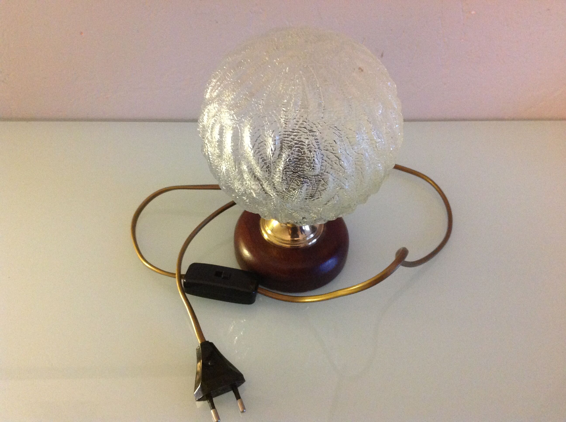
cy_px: 211
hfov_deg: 52.7
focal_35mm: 35
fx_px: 571
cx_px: 283
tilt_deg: -47.1
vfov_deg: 40.6
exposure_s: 1/17
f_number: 2.4
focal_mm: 4.28
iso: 400
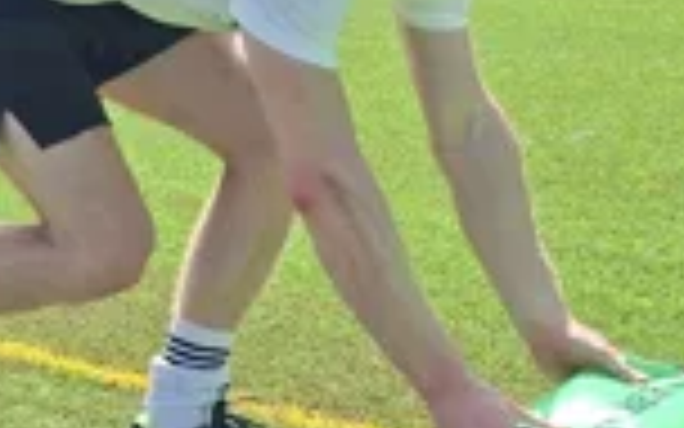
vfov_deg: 13.6
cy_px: 270
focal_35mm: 96
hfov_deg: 21.0
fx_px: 1790
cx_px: 14
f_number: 1.8
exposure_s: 1/1406
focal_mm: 5.54
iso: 50
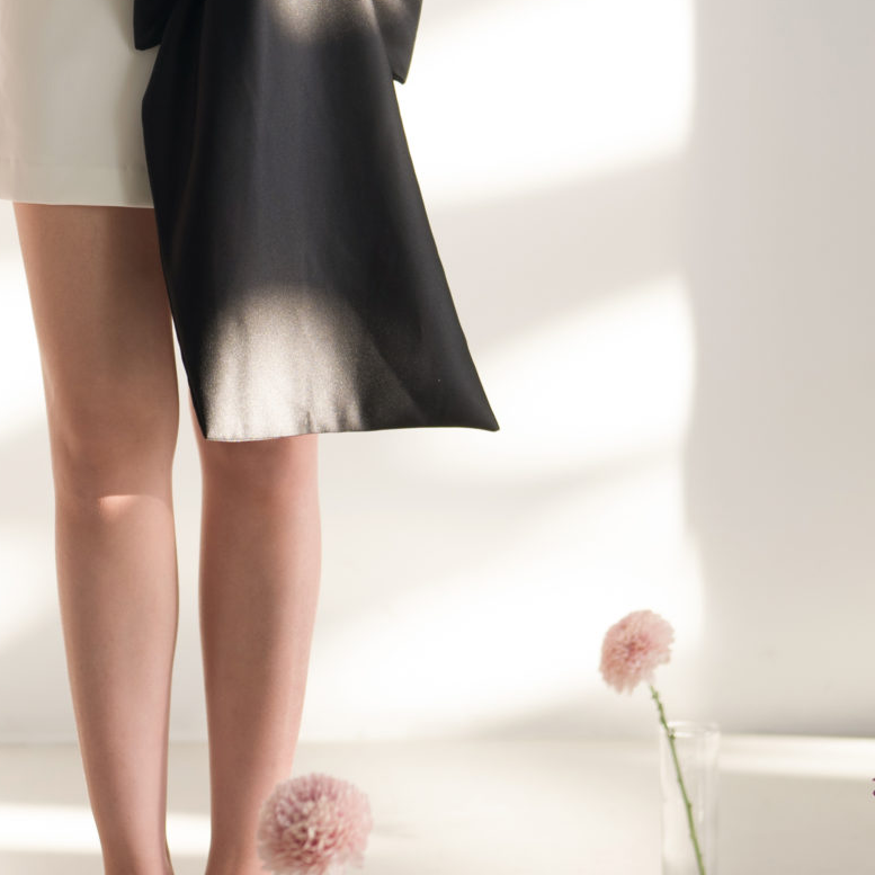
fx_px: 4004
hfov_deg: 12.4
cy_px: -134
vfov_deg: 12.2
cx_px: 151
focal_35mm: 140
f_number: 1.4
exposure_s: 1/100
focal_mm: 50
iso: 100
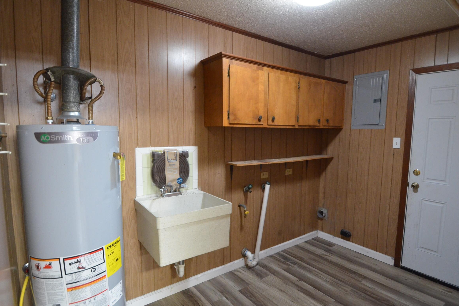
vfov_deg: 64.5
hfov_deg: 86.9
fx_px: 242
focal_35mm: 19
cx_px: 234
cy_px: 150
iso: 2500
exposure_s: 1/30
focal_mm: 12
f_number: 3.8
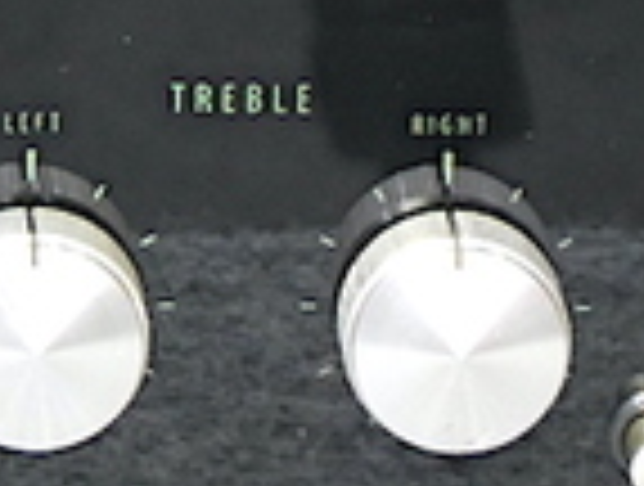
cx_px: -1072
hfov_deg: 2.1
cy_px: -333
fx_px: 17849
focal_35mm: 957
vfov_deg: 1.6
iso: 100
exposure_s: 1.6
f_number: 5.4
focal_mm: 25.6
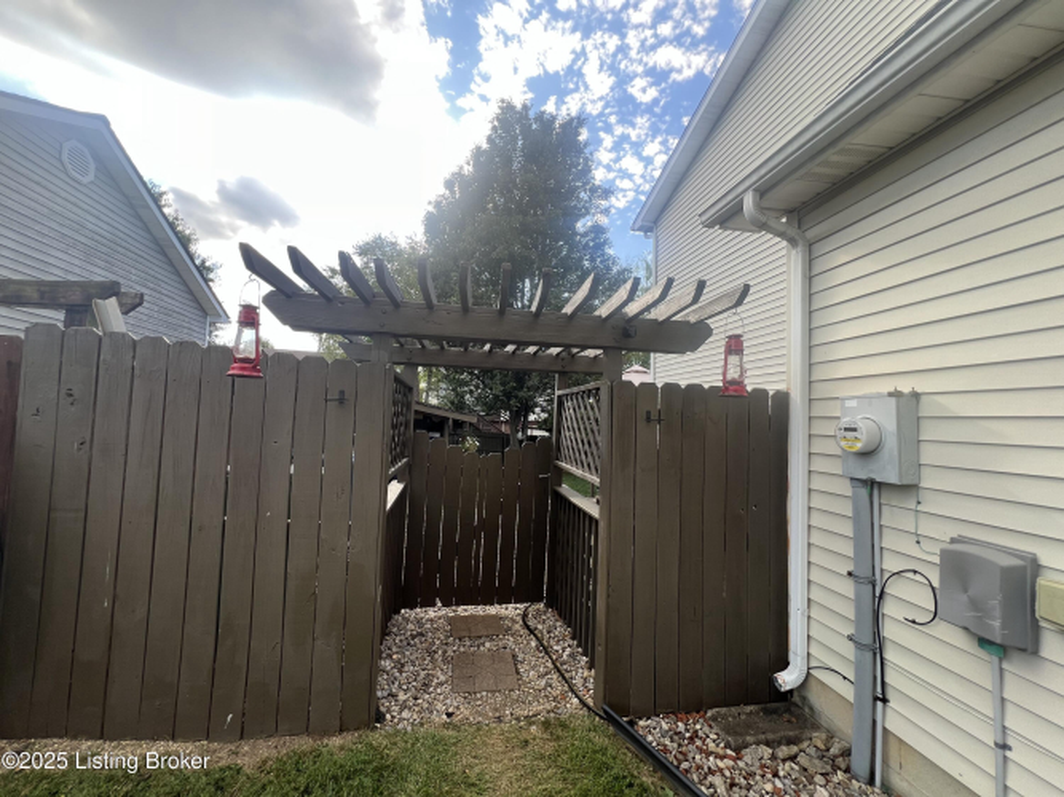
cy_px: 398
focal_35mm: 13
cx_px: 532
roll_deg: -2.0
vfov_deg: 89.9
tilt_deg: +1.1
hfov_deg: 106.2
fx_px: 400
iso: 32
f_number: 1.8
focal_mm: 1.57
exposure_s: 1/194
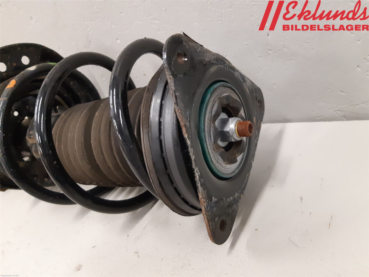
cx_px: 184
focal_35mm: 26
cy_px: 138
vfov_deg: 53.1
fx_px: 277
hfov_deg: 67.3
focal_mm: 3.93
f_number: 1.7
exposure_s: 1/50
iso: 320
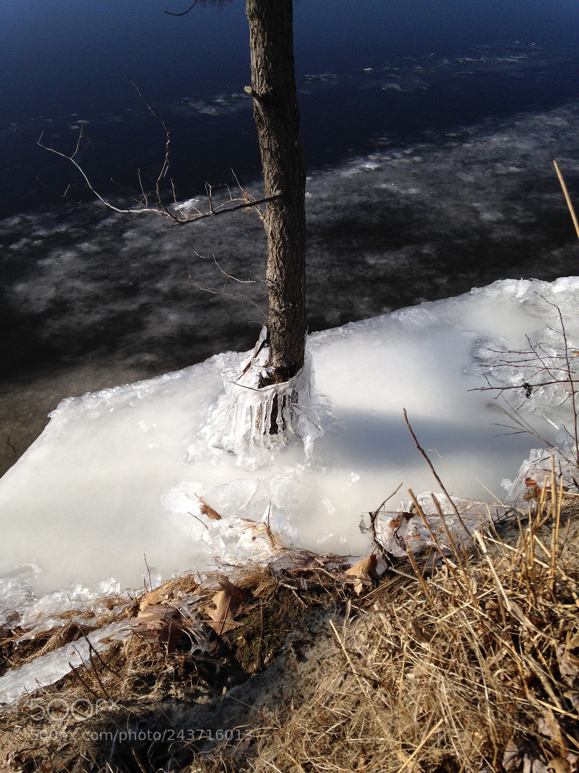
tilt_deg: -38.7
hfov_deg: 42.9
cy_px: 386
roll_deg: -2.7
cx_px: 290
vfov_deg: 55.4
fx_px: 736
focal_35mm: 33
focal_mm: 4.12
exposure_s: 1/2088
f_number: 2.4
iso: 50
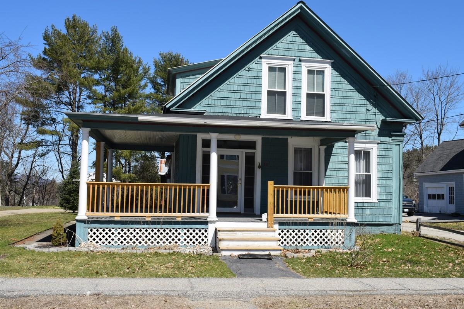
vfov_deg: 35.5
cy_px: 154
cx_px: 232
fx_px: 483
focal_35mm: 38
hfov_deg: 51.3
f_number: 11
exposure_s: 1/200
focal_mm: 25
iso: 100
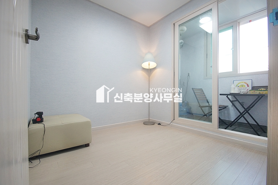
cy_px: 92
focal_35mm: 15
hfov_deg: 100.4
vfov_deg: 77.2
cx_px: 139
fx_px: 116
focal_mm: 10
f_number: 3.5
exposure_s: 1/160
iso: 800
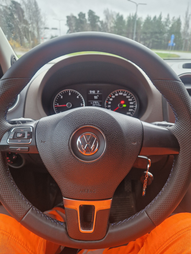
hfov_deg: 58.9
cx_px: 96
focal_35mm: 23
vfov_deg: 73.9
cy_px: 127
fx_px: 169
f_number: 1.8
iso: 200
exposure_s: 1/100
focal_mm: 5.4
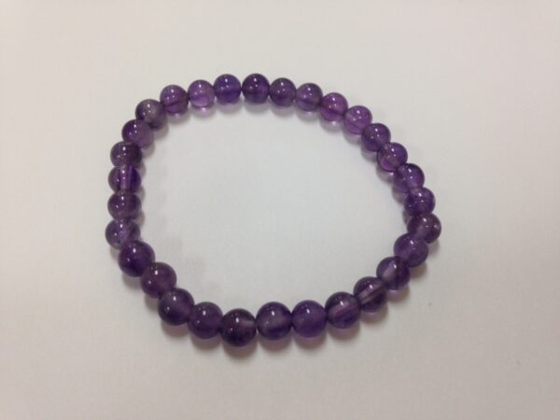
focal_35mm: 33
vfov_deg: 42.9
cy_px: 210
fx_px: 534
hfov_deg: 55.4
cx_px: 280
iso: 64
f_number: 2.4
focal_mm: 4.12
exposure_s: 1/20
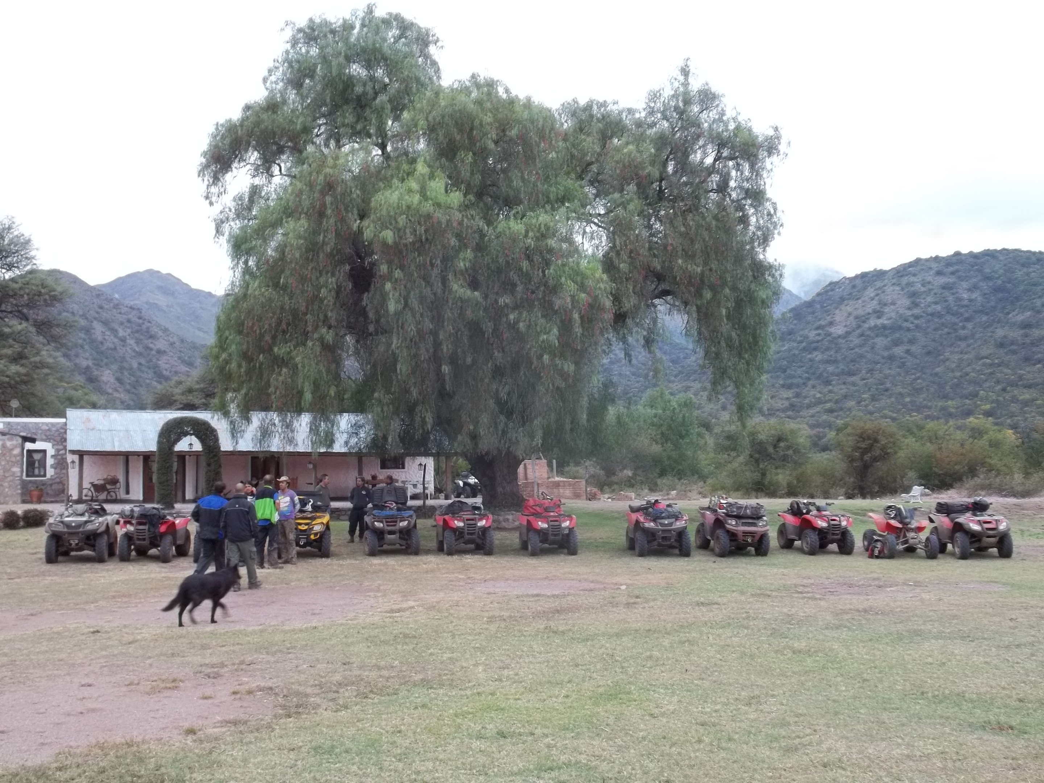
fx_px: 995
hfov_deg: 55.4
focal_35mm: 33
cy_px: 392
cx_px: 522
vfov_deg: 42.9
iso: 64
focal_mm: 5.9
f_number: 3.3
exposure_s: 1/40
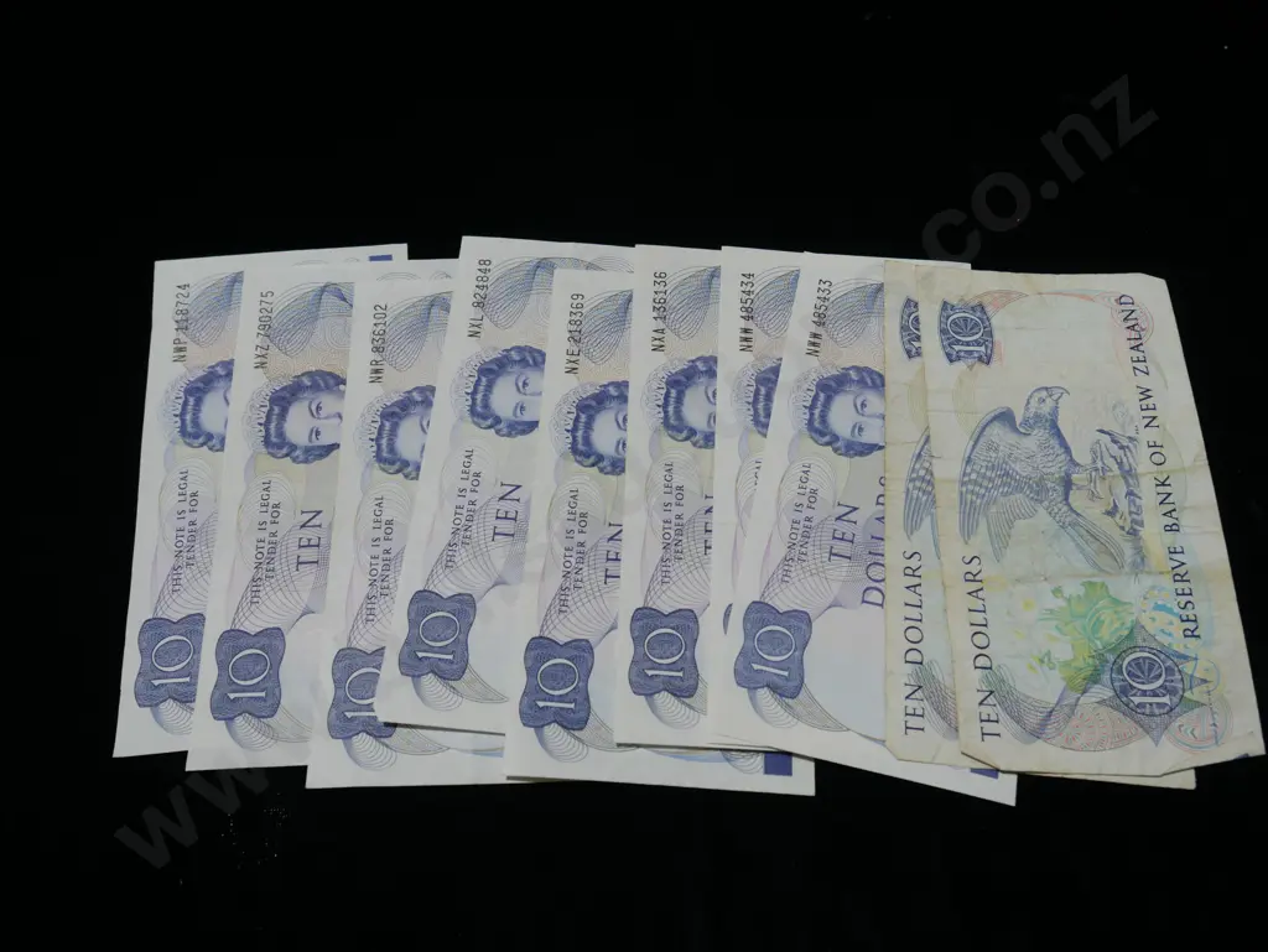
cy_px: 476
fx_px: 1099
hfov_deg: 59.9
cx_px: 634
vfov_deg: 46.8
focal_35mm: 30
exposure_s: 1/100
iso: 200
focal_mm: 15
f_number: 5
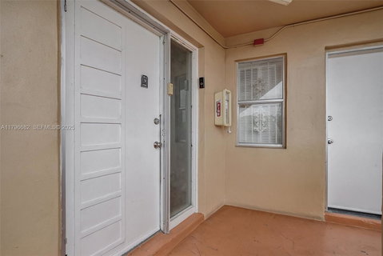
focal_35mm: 16
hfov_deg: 94.9
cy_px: 128
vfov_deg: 72.1
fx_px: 176
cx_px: 192
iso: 640
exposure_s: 1/250
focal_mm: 16.5
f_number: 14
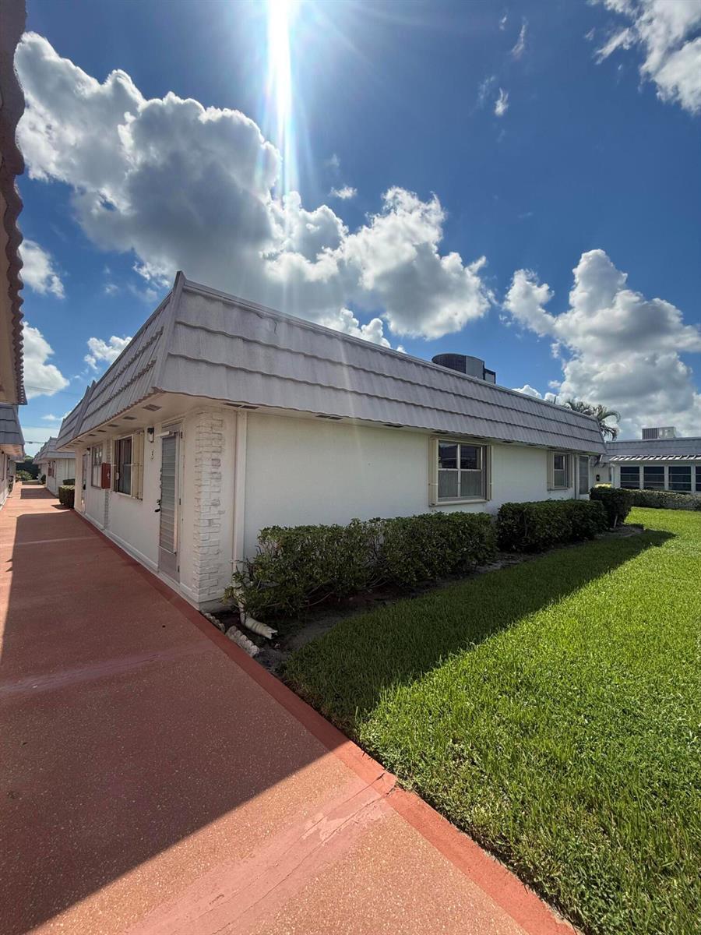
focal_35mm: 14
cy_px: 468
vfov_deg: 102.1
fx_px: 378
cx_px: 350
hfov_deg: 85.7
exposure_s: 1/2841
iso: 64
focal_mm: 2.22
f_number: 2.2
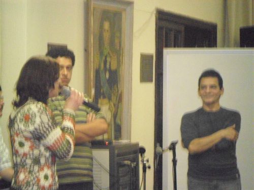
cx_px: 127
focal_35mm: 135
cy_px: 95
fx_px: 991
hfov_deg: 14.6
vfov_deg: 11.0
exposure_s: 1/15
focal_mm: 24.5
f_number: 5.9
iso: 1600
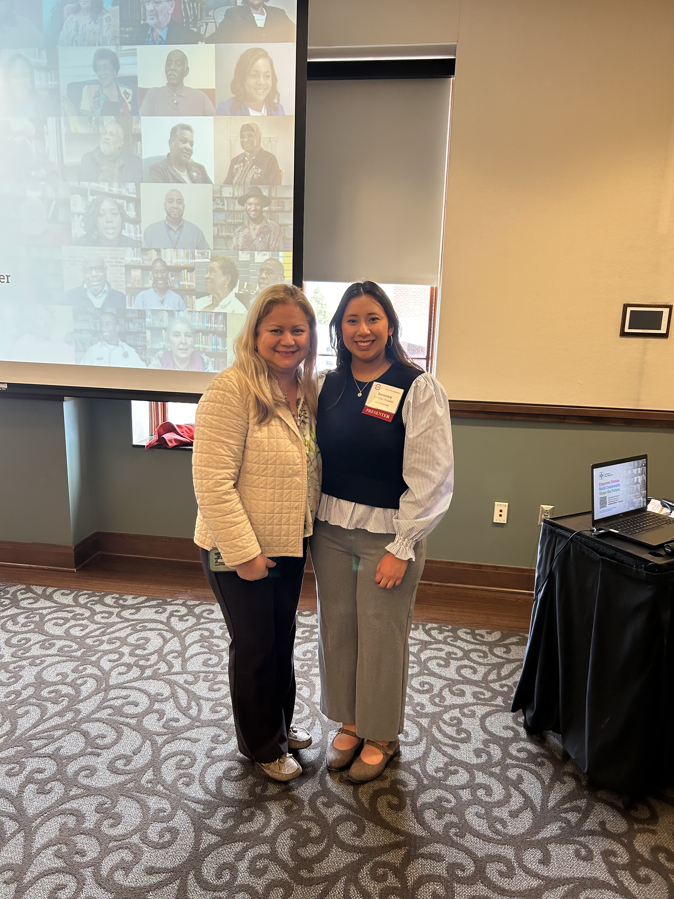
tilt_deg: -12.5
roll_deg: -2.2
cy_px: 450
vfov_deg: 67.3
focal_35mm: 26
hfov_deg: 53.1
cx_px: 337
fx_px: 675
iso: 125
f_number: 1.5
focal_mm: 5.7
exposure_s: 1/120
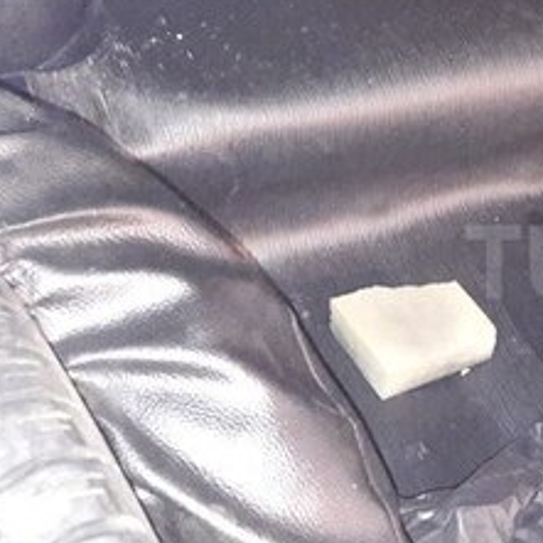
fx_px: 1313
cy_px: 262
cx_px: 717
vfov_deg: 23.4
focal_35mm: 74
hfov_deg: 21.1
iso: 640
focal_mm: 3.7
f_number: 1.9
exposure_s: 1/17
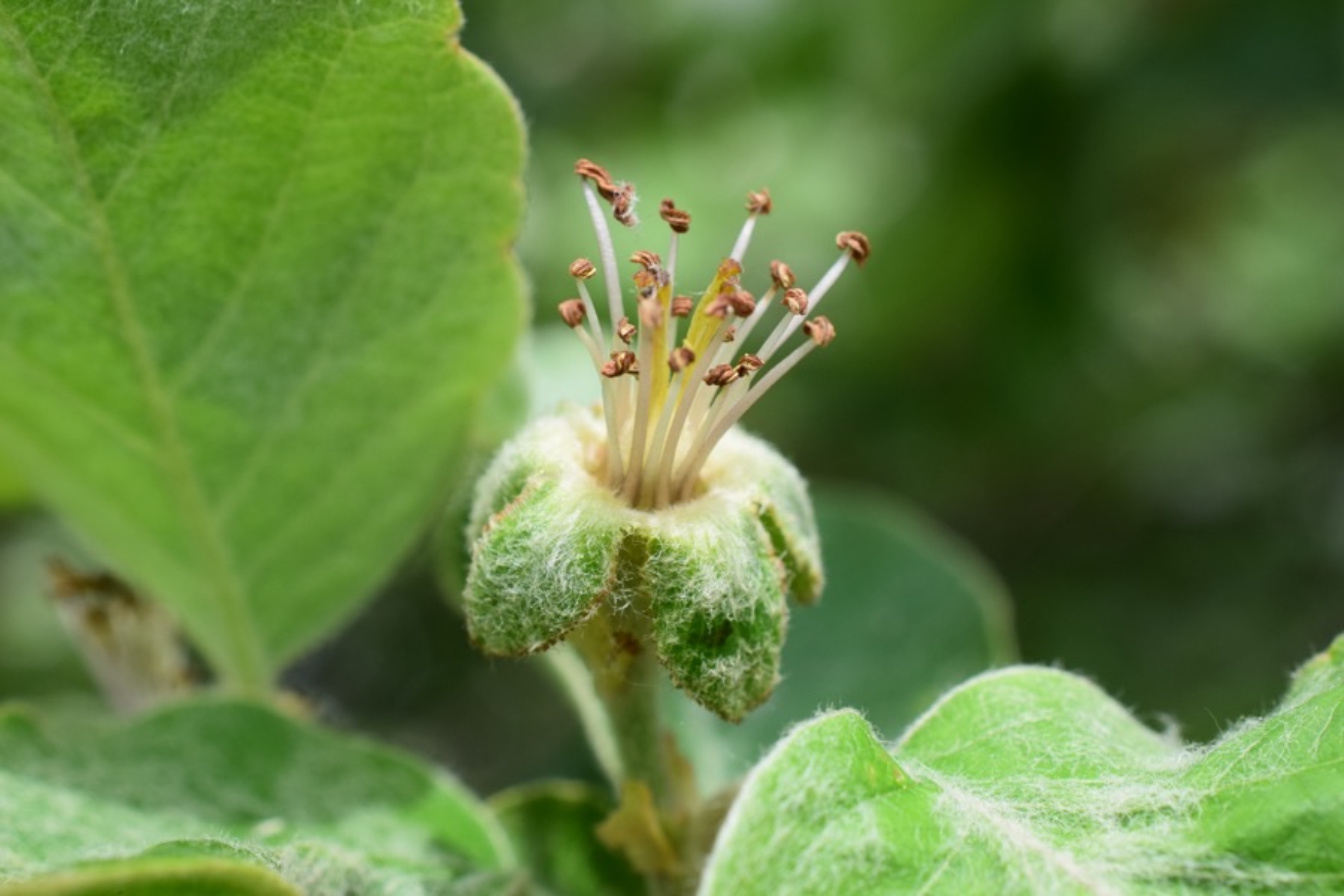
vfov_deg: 22.6
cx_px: 672
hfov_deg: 33.4
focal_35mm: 60
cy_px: 448
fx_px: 2240
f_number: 11
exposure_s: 1/400
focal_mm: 40
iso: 400
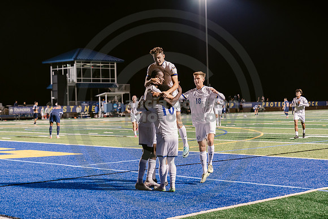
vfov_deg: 19.5
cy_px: 110
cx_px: 164
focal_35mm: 70
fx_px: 638
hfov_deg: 28.8
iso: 2500
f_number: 3.2
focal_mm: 70
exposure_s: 1/250
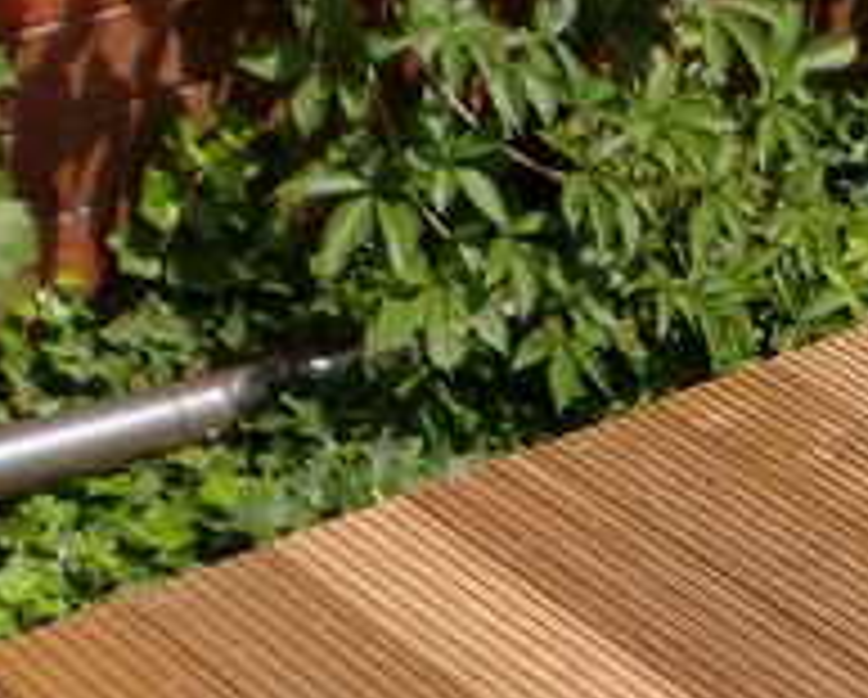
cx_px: 1066
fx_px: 2907
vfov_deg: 13.5
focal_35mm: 113
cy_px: 675
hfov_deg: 16.2
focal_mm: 6.3
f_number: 3.1
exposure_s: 1/1000
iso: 64
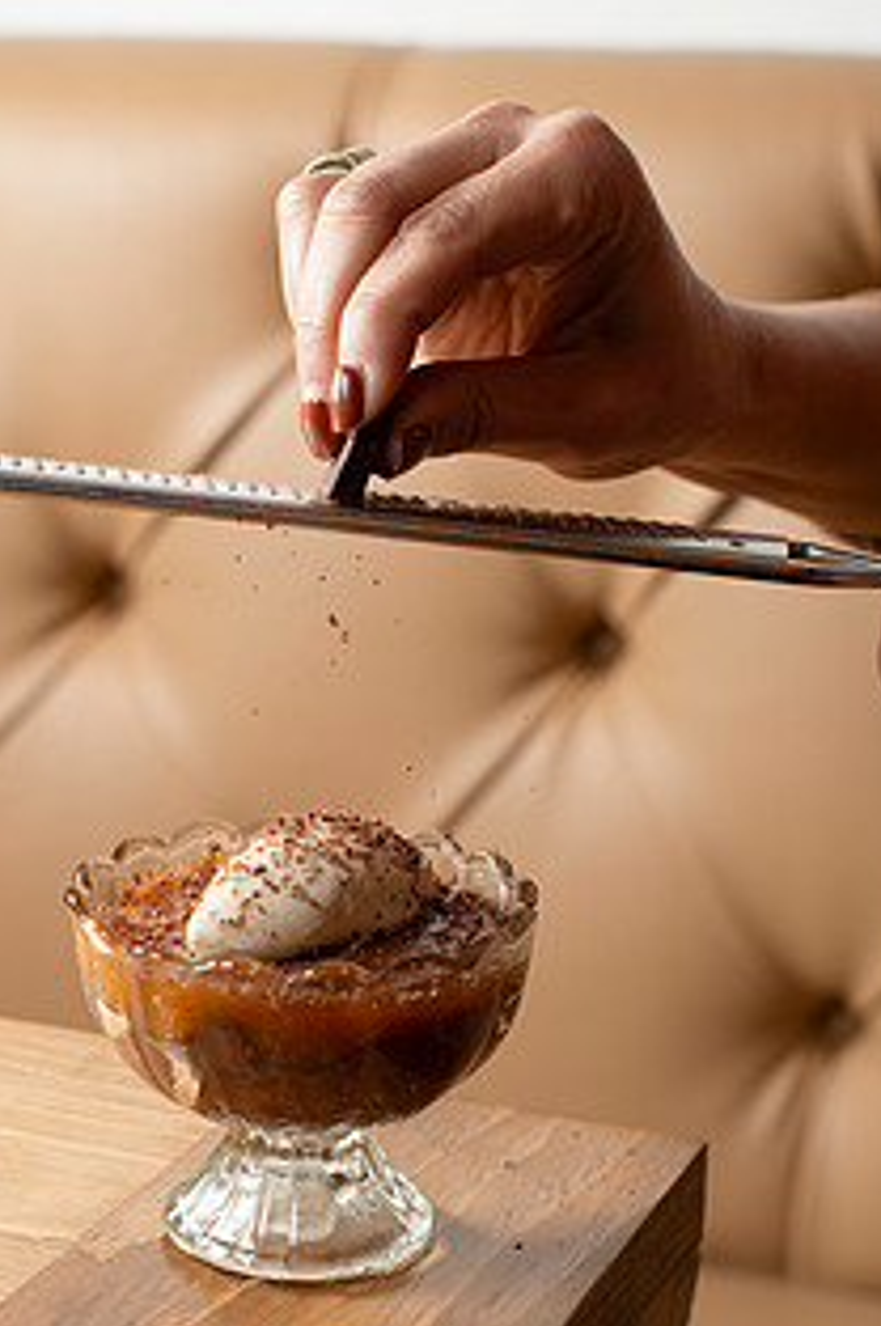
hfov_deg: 18.9
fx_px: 2649
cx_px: 352
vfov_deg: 28.0
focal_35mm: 72
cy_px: 860
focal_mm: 50
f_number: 5
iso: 200
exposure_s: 1/100
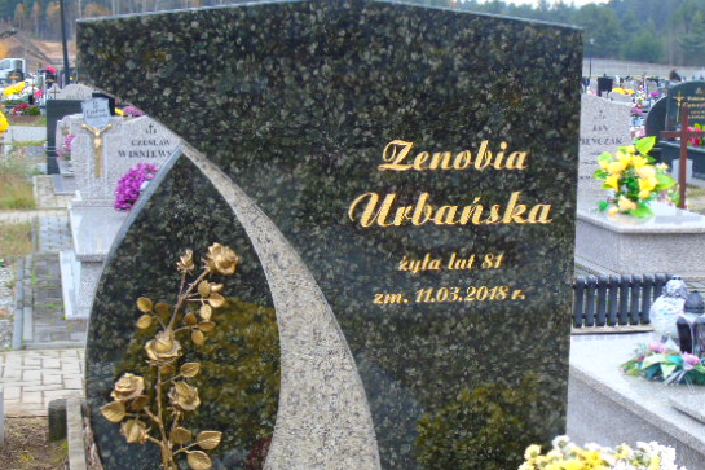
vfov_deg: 20.6
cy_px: 290
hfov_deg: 30.5
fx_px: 1292
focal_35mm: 66
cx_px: 335
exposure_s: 1/30
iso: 160
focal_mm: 9.6
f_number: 4.3
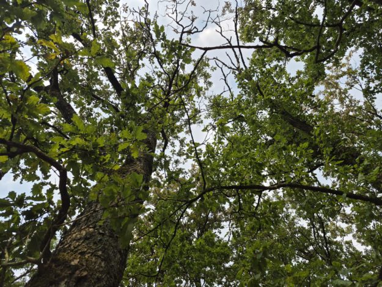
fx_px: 254
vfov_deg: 58.9
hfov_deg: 73.9
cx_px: 191
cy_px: 144
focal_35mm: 23
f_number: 1.8
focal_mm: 5.4
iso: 80
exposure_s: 1/5920
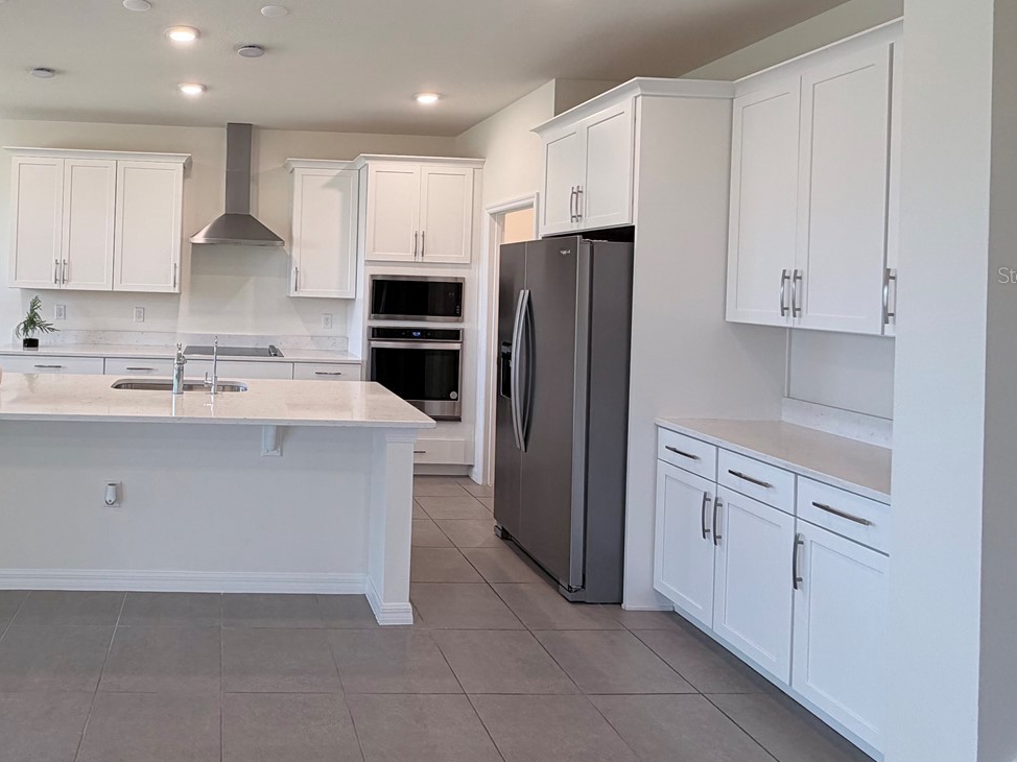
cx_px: 261
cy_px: 275
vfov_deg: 57.9
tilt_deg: -0.1
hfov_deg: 69.3
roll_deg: -1.4
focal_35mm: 23
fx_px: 676
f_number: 2.2
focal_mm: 2.22
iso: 100
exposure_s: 1/120
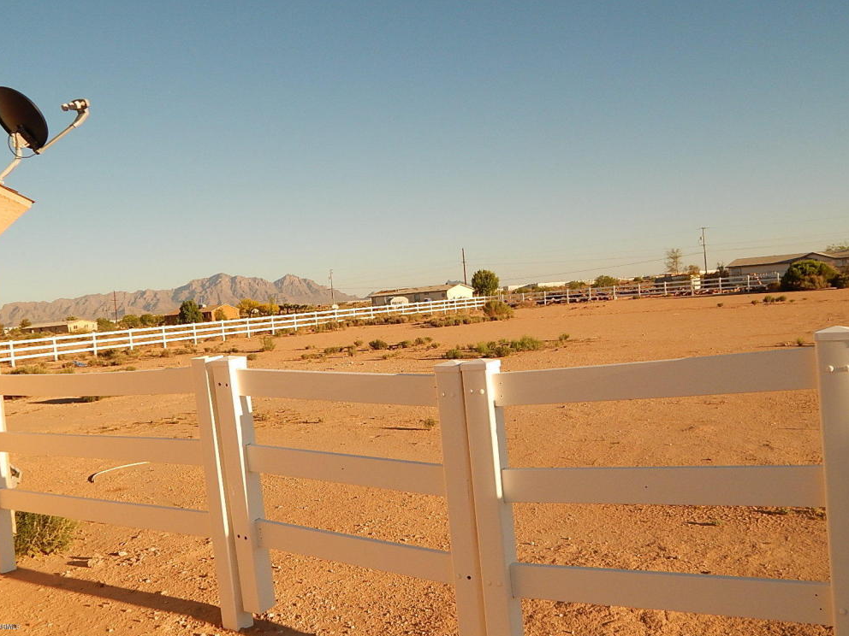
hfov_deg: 56.8
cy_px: 321
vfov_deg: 44.2
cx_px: 415
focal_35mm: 32
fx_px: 785
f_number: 6.5
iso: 200
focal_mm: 5.6
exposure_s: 1/640
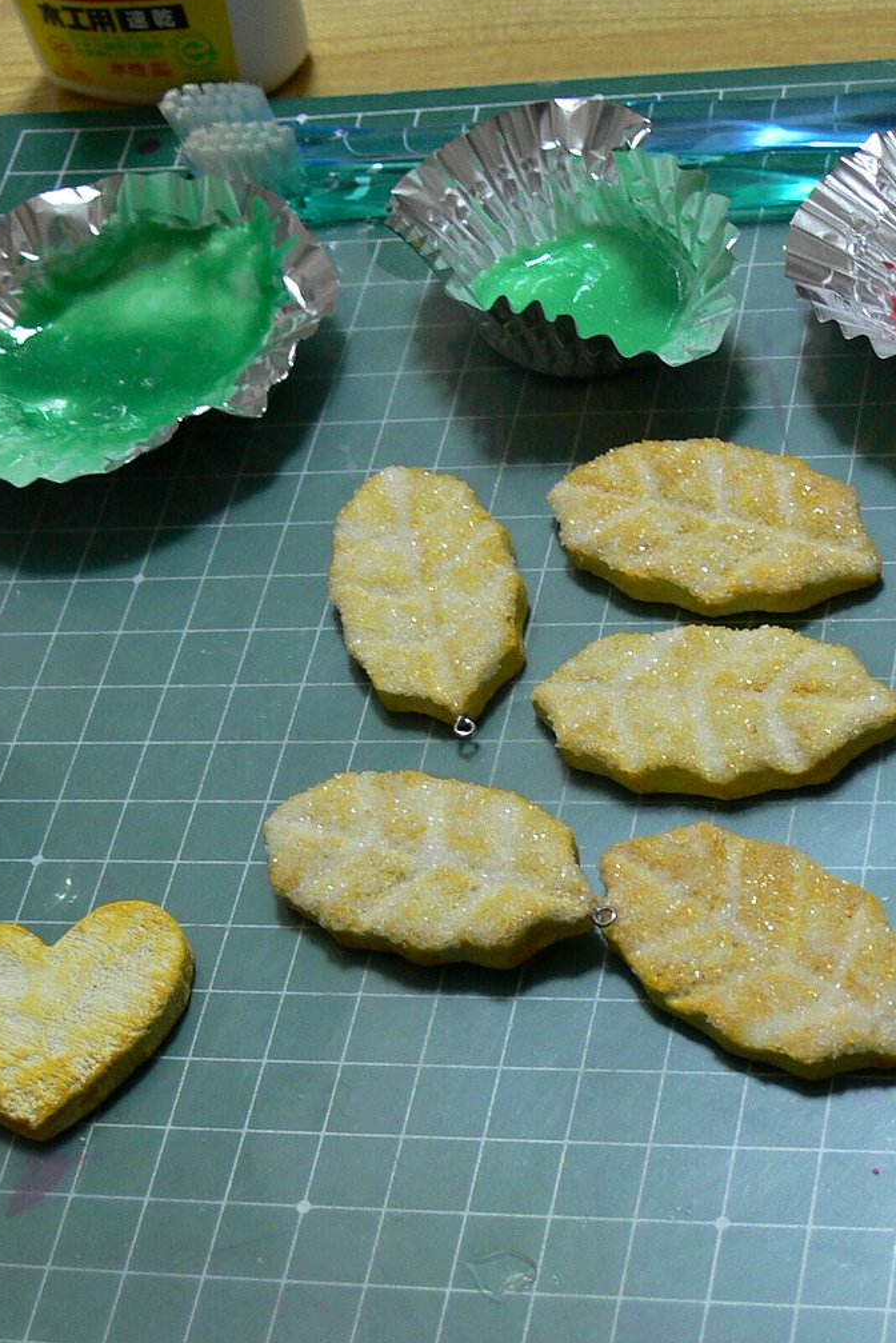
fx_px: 2761
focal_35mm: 74
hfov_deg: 18.3
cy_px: 768
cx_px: 704
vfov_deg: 27.3
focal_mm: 7.4
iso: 80
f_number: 2.8
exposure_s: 1/10
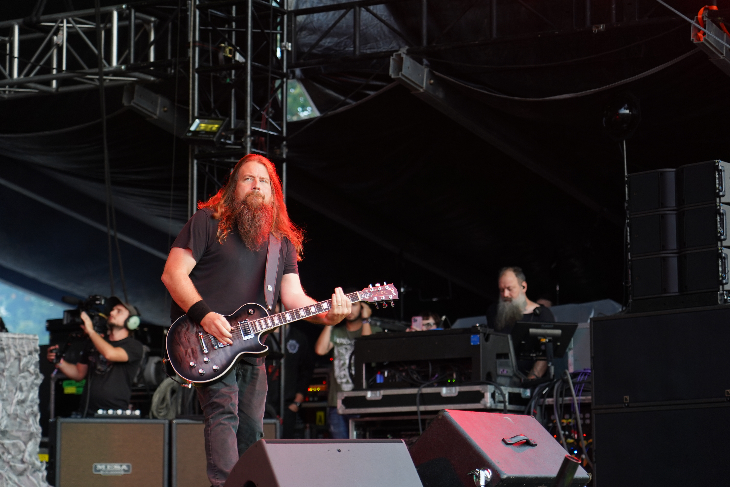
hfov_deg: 19.5
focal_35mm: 105
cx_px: 365
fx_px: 2129
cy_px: 244
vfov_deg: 13.0
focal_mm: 105
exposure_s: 1/125
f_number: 4
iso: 640
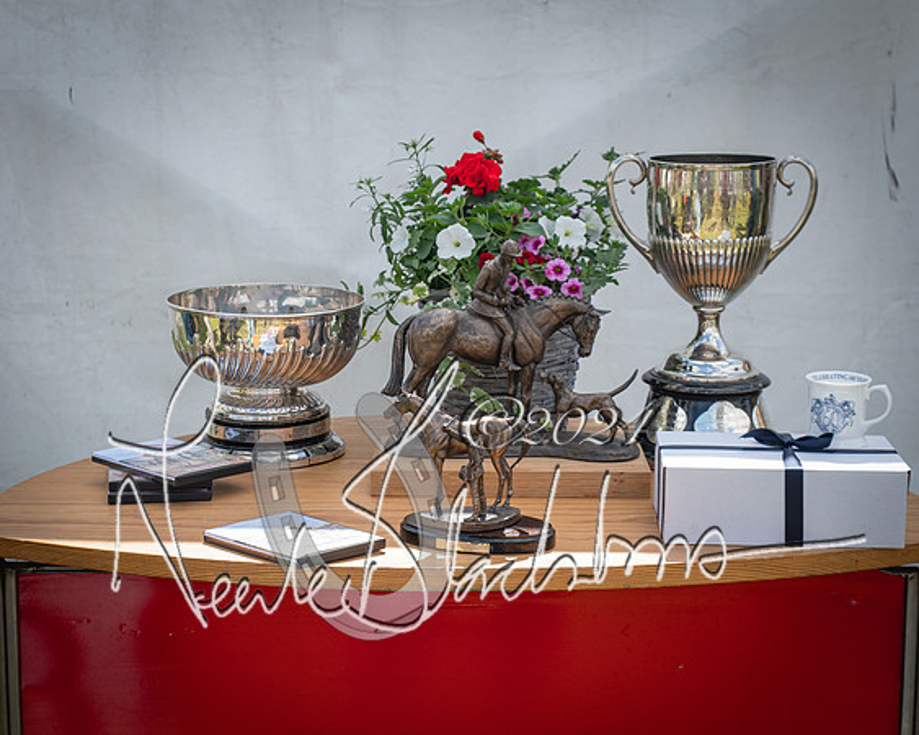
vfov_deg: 20.7
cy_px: 367
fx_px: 2007
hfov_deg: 25.8
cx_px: 419
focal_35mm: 74
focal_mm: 65
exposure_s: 1/100
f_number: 5
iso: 50
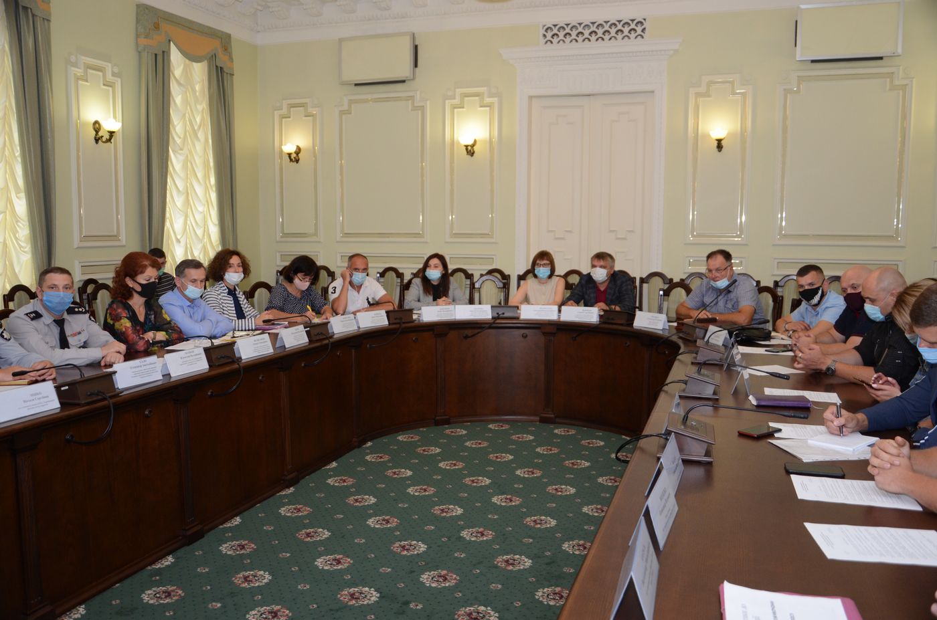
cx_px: 468
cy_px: 310
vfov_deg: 41.5
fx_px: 818
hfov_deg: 59.6
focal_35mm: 32
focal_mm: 21
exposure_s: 1/200
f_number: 3.8
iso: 800
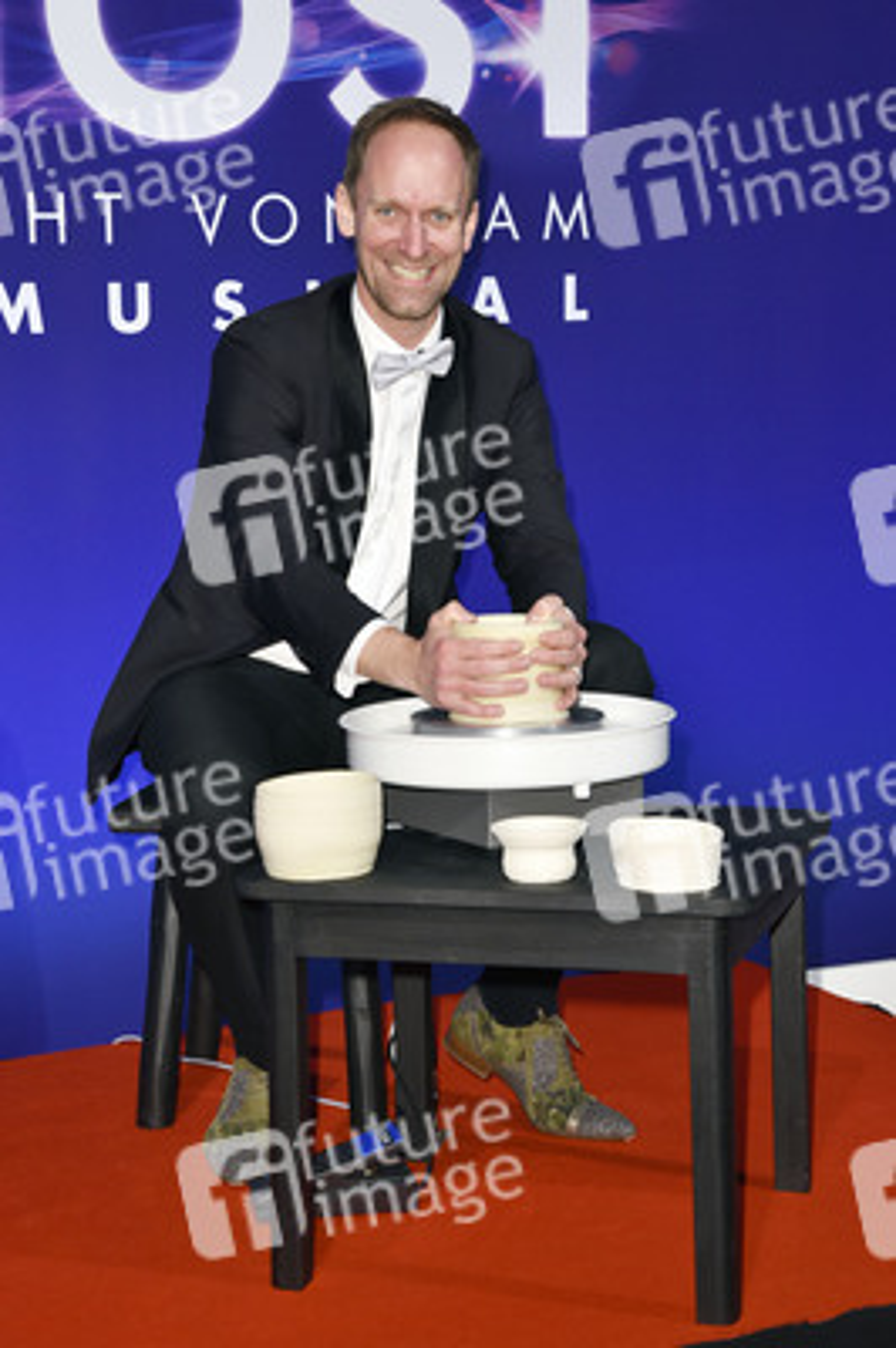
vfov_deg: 30.5
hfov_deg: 20.6
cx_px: 448
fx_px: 2468
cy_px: 674
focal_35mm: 66
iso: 500
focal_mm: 66
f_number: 6.3
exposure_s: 1/200
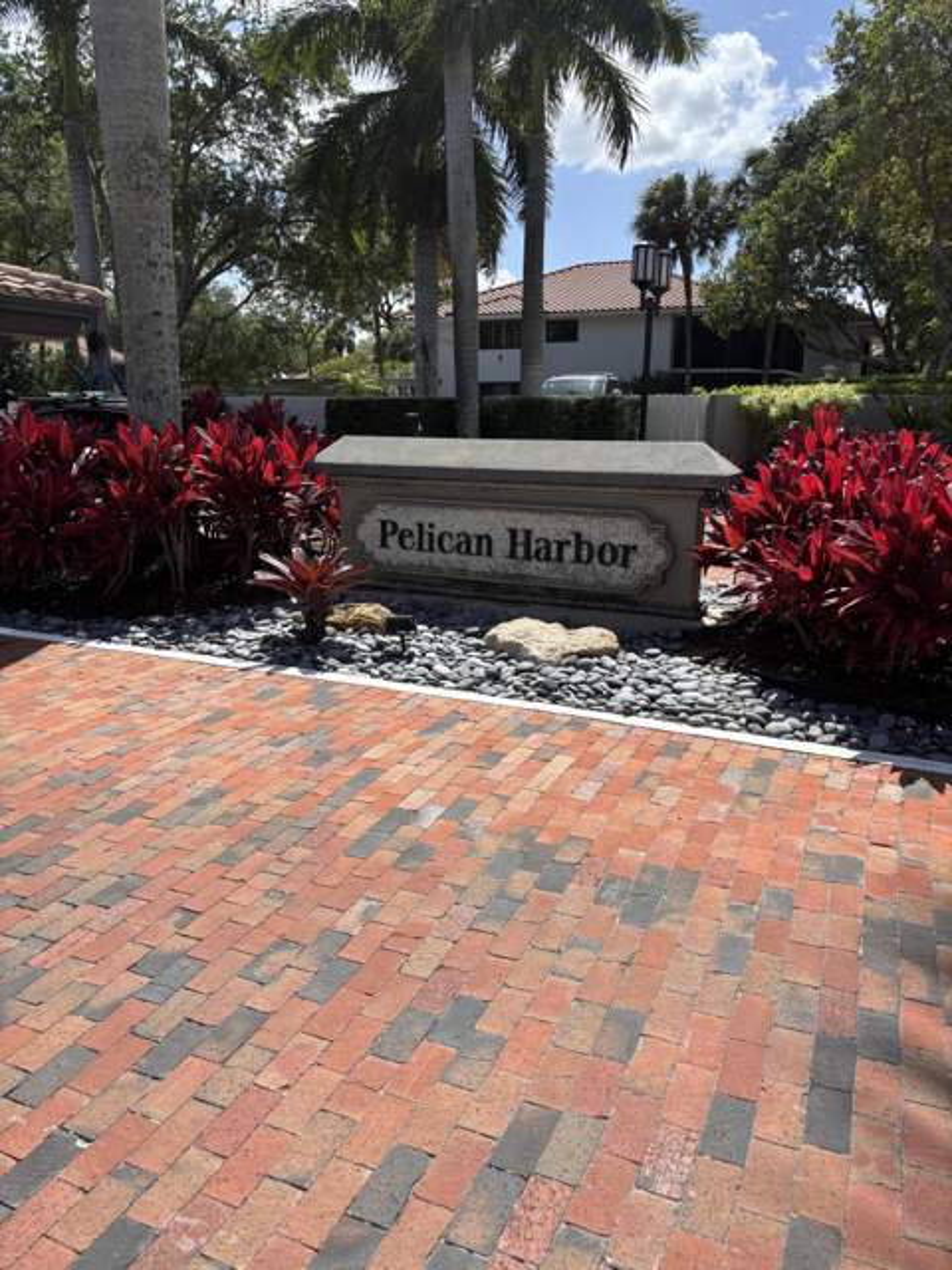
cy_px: 635
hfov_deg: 53.1
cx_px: 476
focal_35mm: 26
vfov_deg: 67.3
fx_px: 953
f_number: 1.6
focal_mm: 5.96
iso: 50
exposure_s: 1/3021
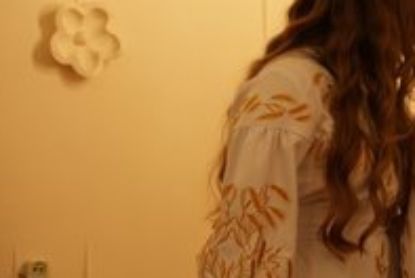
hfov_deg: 13.3
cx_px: 407
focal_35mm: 152
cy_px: 94
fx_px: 1755
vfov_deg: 9.1
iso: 500
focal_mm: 75
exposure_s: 1/80
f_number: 4.5
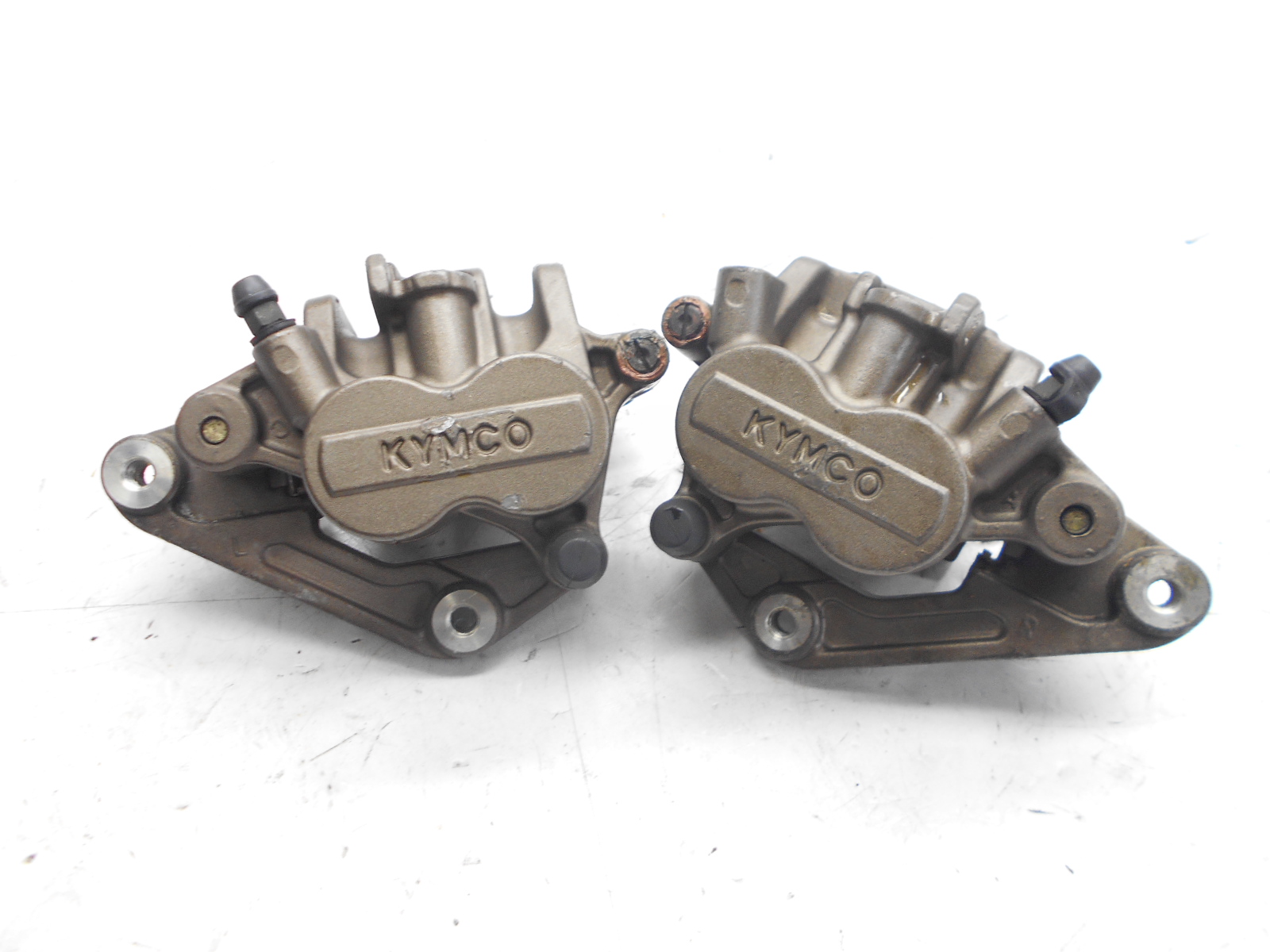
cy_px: 476
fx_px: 954
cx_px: 635
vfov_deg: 53.1
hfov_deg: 67.3
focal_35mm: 26
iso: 140
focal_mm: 4.6
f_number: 3.2
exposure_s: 1/30
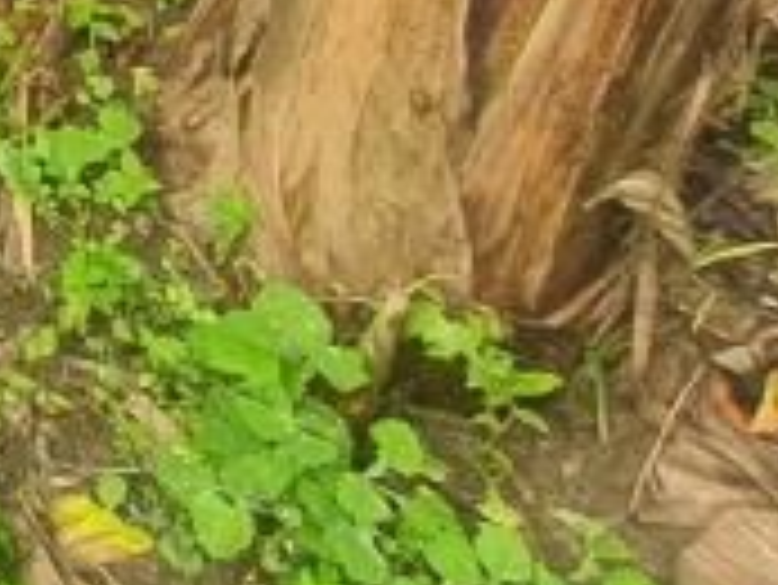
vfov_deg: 13.8
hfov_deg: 14.0
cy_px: -806
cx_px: -1210
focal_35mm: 77
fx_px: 1732
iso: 50
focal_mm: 1.8
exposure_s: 1/151
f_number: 2.2
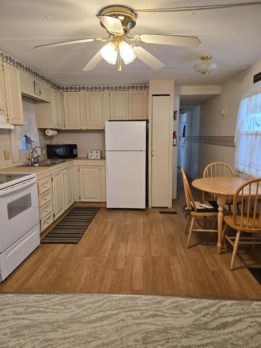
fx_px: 231
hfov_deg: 58.9
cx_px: 130
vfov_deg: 73.9
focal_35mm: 23
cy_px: 174
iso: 160
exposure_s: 1/120
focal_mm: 6.3
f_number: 1.7
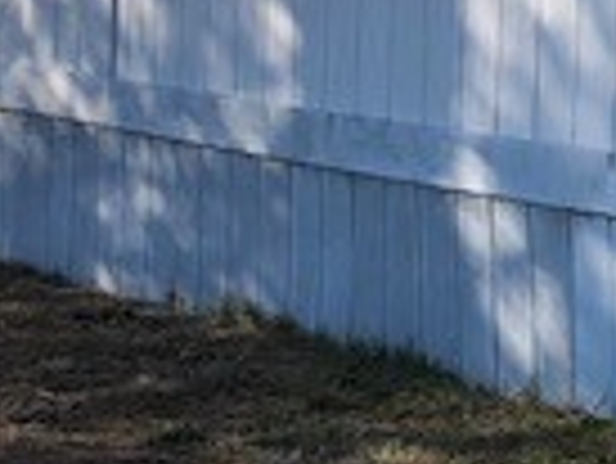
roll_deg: -0.5
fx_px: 2404
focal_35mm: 135
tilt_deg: +2.2
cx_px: 1106
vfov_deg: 10.6
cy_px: -243
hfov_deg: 13.2
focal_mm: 3.99
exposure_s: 1/852
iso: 20
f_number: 1.8
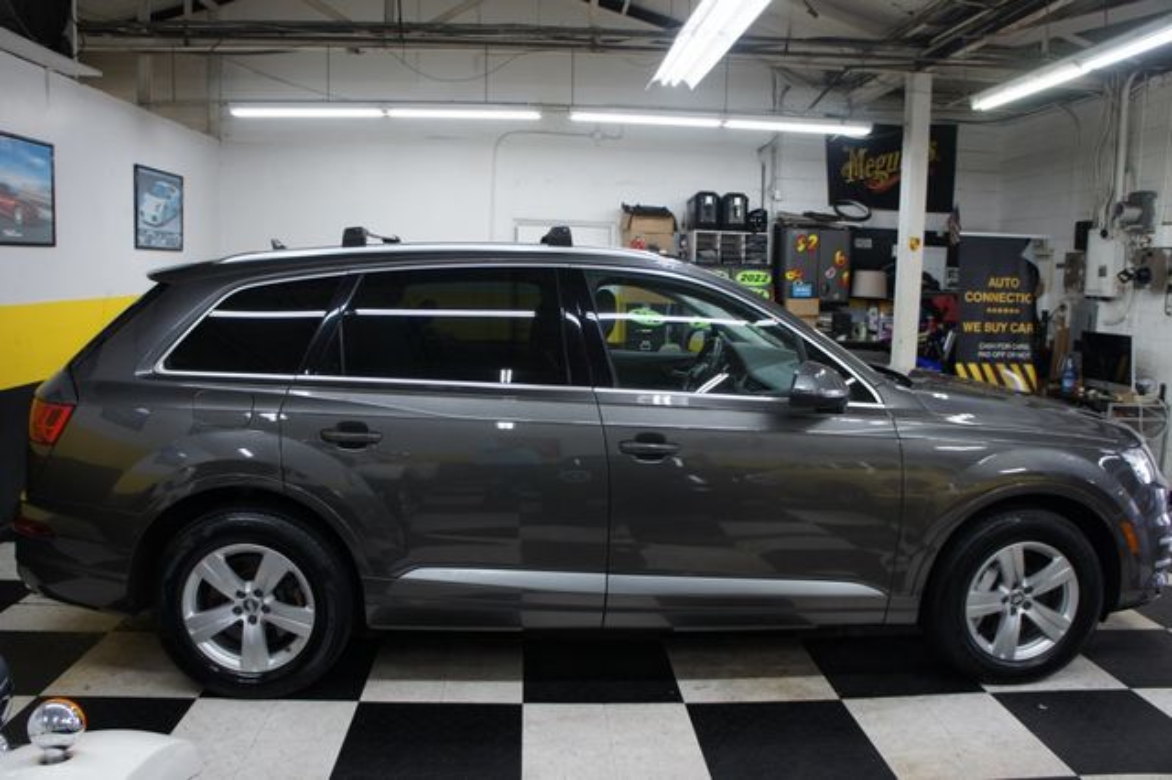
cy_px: 390
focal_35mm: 27
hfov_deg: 67.4
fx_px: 879
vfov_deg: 47.9
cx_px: 586
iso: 200
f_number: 3.5
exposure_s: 1/30
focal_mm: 18
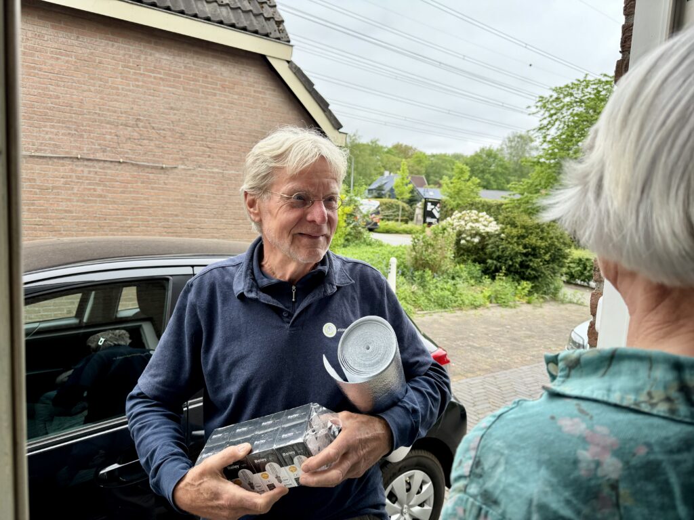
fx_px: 481
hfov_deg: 71.6
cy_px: 260
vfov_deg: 56.8
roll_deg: -2.6
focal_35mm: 24
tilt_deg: -6.2
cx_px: 347
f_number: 1.78
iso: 100
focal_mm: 6.76
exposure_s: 1/547
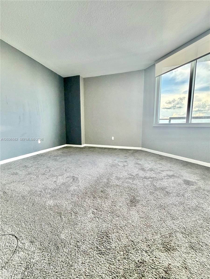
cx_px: 105
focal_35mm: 14
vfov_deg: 102.1
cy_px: 140
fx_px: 113
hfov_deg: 85.7
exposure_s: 1/121
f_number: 2.2
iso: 320
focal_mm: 2.22
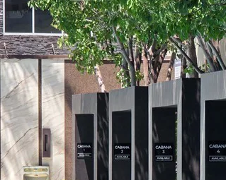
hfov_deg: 5.4
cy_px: 224
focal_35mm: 360
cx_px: 237
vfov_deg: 4.3
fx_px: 2407
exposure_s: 1/777
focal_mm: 18.6
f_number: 3.4
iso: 64
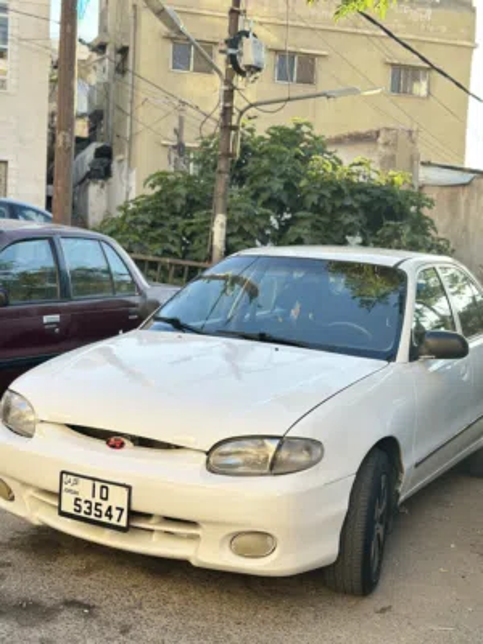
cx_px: 242
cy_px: 322
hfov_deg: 30.3
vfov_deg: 39.7
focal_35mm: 48
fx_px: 893
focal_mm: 6.86
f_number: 1.78
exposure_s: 1/612
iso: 80
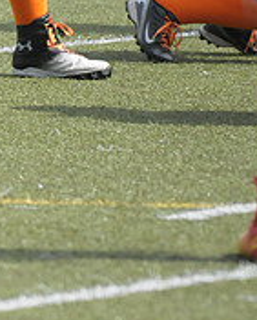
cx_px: -19
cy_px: -173
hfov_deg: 1.7
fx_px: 8797
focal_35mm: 926
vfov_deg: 2.1
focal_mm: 200
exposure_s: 1/8000
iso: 1600
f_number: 4
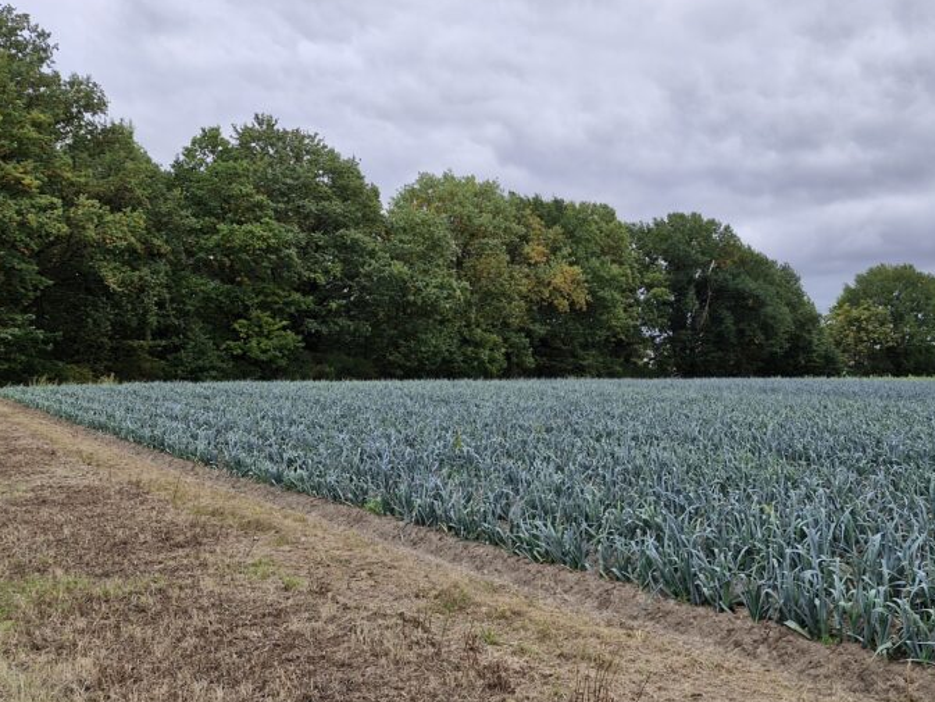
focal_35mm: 35
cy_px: 403
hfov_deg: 52.0
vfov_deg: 40.6
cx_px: 595
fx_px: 946
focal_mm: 5.54
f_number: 1.8
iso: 50
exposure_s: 1/700
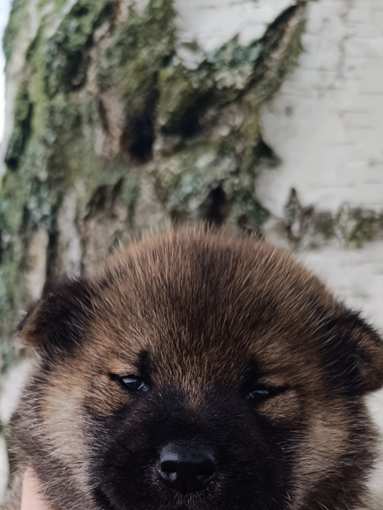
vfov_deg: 29.8
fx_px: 841
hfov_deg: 25.7
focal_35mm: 57
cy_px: 583
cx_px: 173
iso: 104
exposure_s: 1/101
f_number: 1.65
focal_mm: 6.14
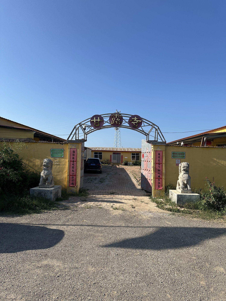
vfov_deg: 71.6
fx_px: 209
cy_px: 150
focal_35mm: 24
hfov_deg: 56.8
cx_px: 113
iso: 80
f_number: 1.78
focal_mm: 6.86
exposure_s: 1/4348
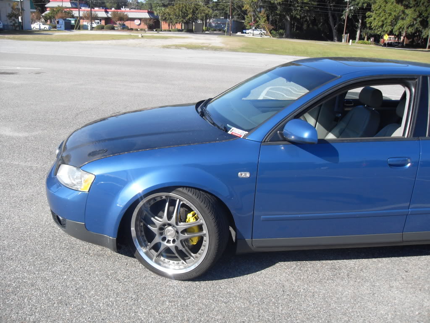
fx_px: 422
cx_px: 215
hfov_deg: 54.0
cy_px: 162
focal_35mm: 34
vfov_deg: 41.8
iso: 80
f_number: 7
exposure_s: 1/125
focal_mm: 6.3
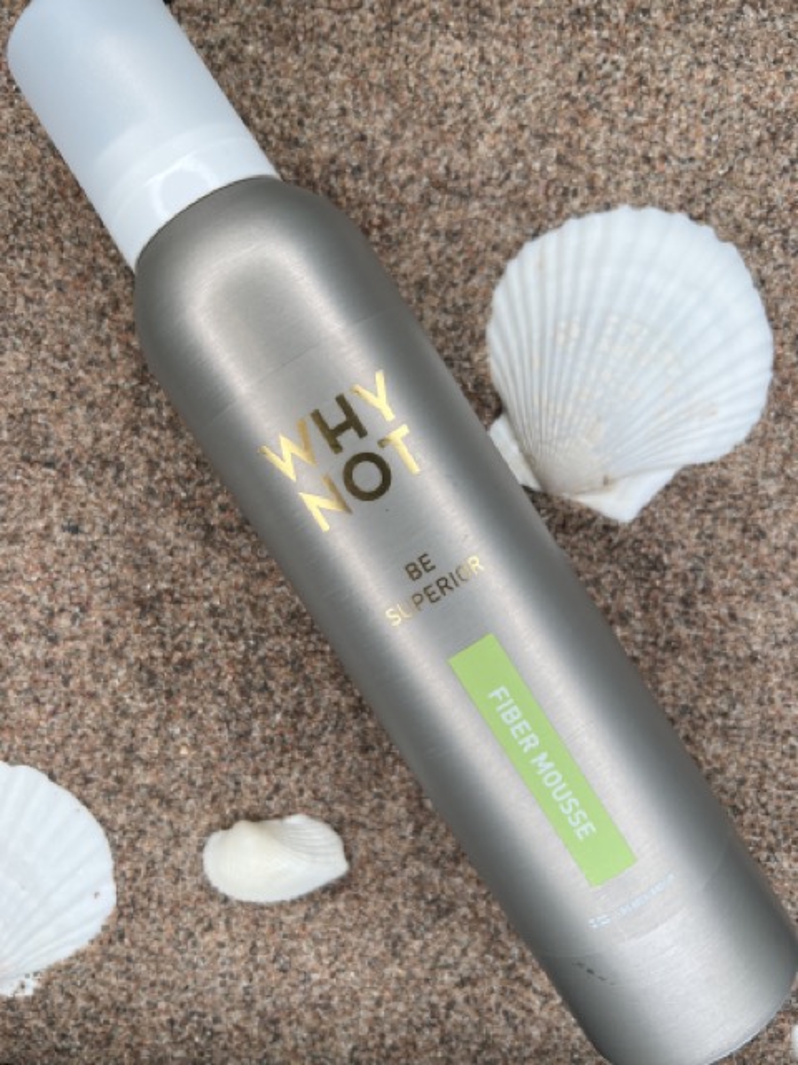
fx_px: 799
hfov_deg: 53.1
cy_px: 532
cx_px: 399
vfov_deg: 67.3
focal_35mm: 26
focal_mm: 5.7
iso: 50
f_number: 1.5
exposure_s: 1/544
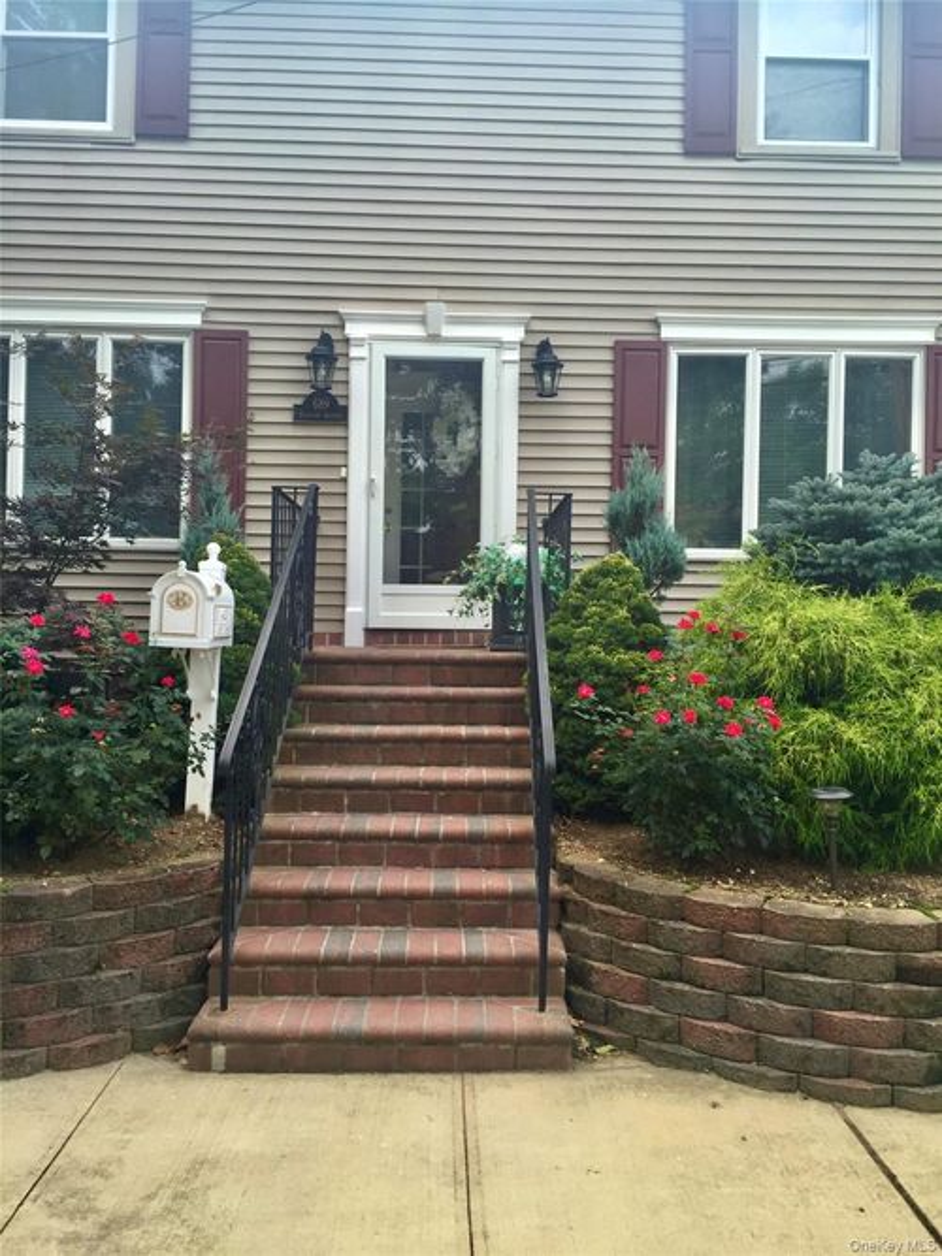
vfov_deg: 61.7
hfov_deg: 48.2
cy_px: 628
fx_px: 1053
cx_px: 471
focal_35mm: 29
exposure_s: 1/197
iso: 32
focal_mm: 4.15
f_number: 2.2
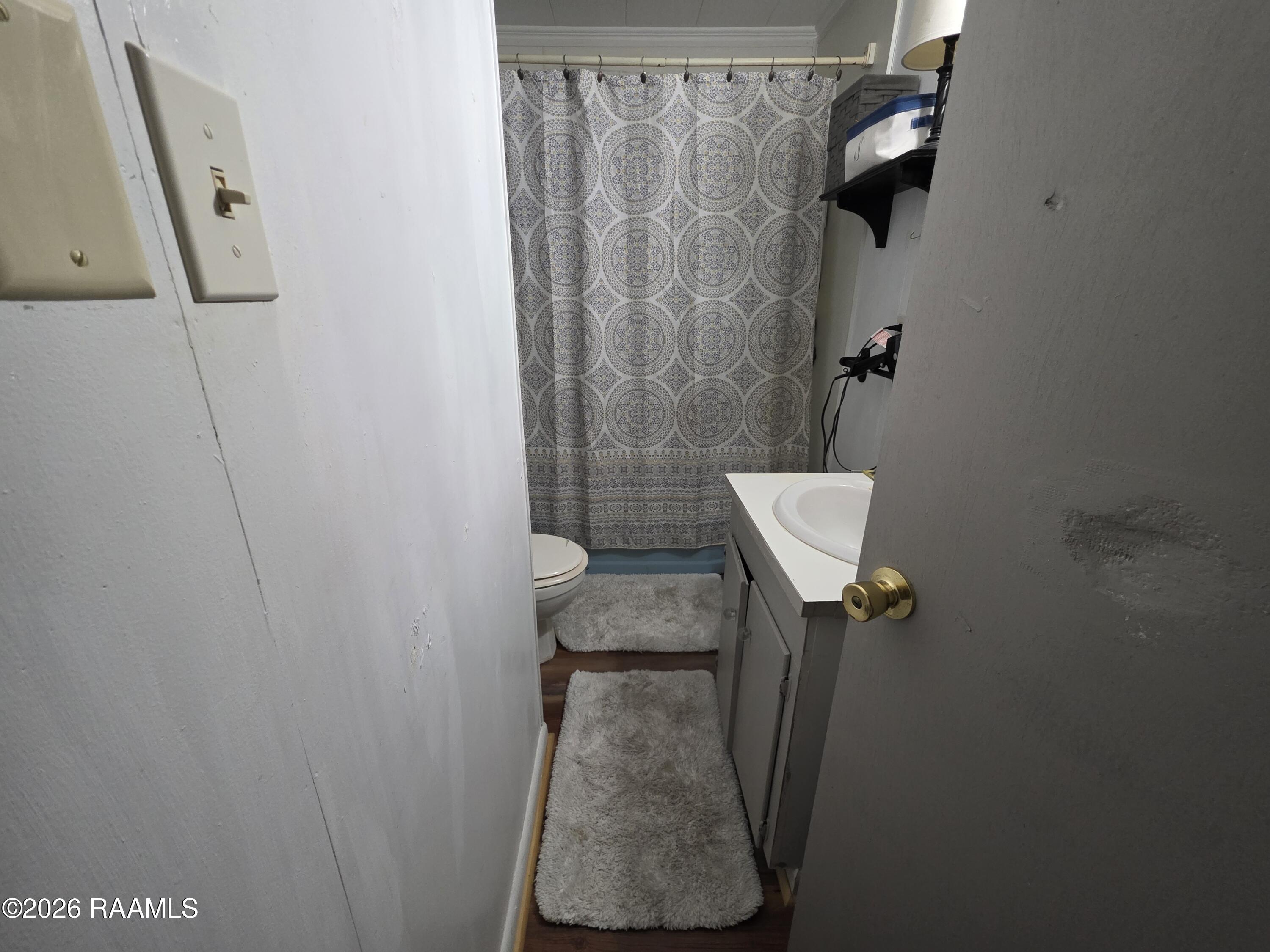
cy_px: 476
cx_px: 635
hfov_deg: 106.2
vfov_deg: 89.9
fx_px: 477
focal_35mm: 13
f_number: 1.9
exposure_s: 1/60
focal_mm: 2.2
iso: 500
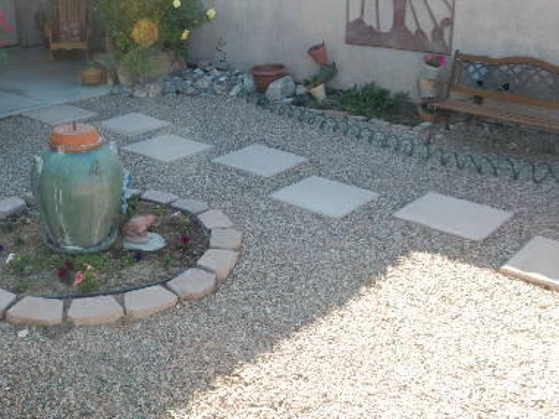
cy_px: 107
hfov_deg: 44.1
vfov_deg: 33.7
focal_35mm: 42
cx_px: 180
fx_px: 678
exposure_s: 1/200
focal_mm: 4.5
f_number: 3.7
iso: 125
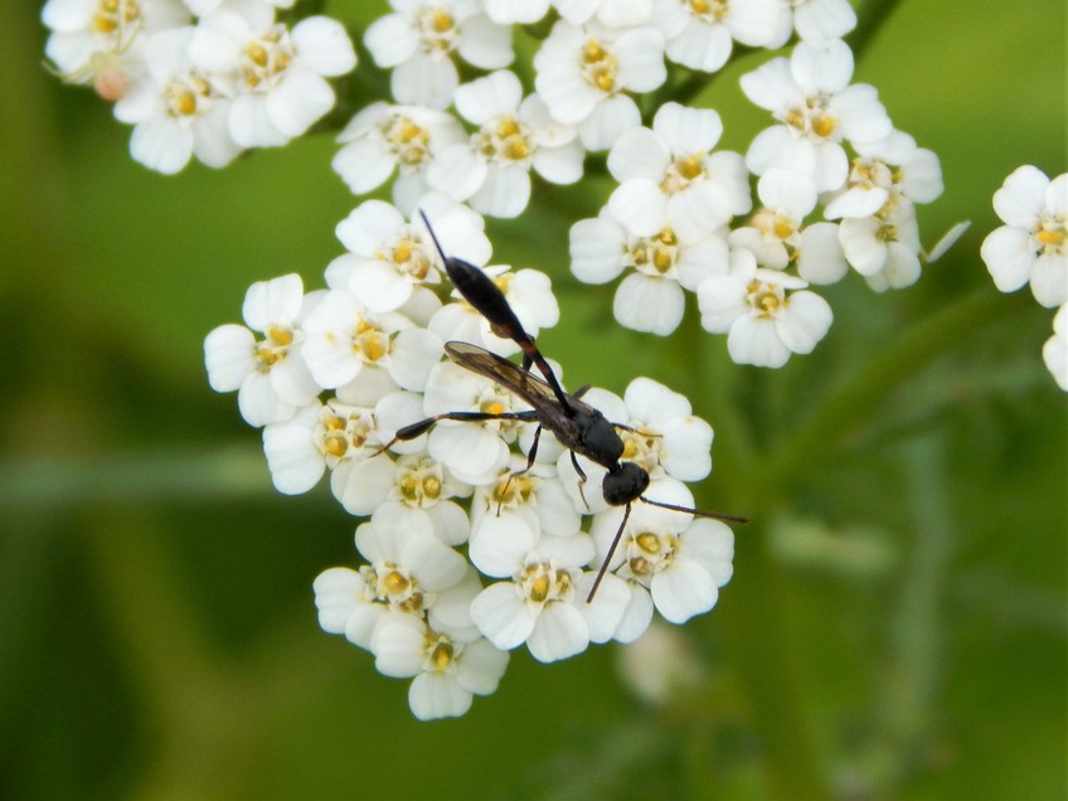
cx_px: 532
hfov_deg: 10.8
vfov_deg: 8.1
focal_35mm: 183
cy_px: 402
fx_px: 5646
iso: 180
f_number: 5.3
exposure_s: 1/250
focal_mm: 32.8
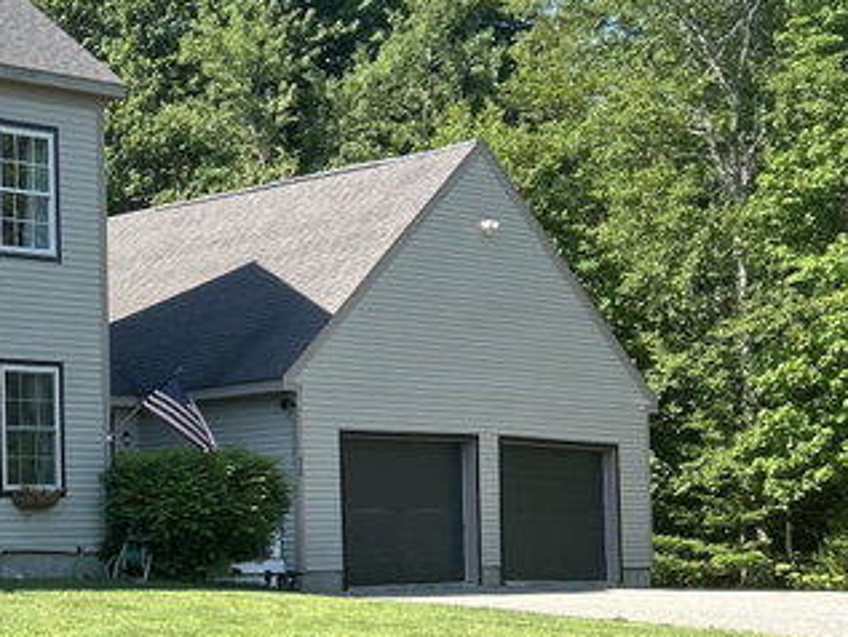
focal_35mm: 84
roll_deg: +1.4
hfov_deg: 21.9
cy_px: 460
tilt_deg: +2.2
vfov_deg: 17.5
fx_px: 2059
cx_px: -118
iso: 50
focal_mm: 5.7
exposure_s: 1/1597
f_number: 1.5
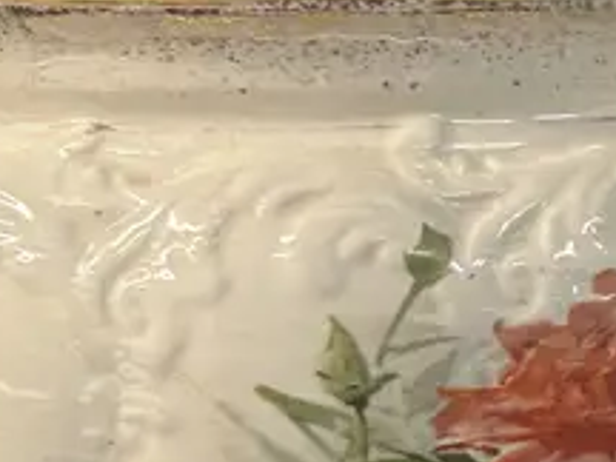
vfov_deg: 13.0
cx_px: 1144
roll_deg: +0.7
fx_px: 2029
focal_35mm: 114
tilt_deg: -12.0
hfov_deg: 14.8
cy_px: 257
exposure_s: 1/50
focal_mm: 6.86
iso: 160
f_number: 1.78
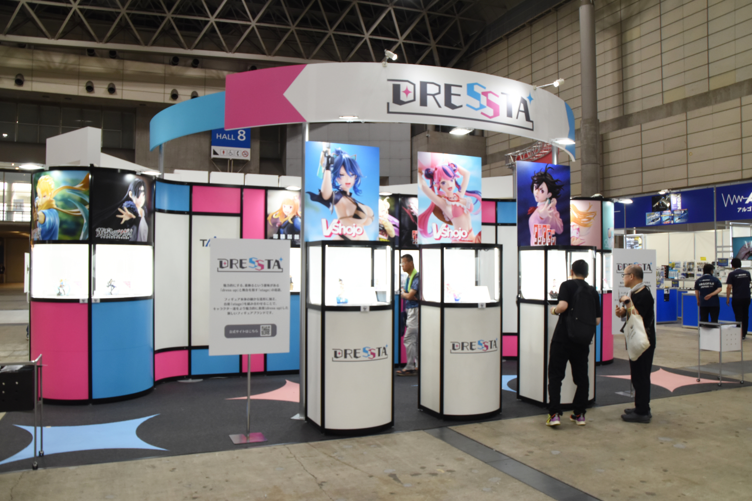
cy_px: 250
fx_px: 564
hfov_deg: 67.4
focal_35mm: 27
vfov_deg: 47.9
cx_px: 376
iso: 640
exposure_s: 1/60
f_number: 8
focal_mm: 18
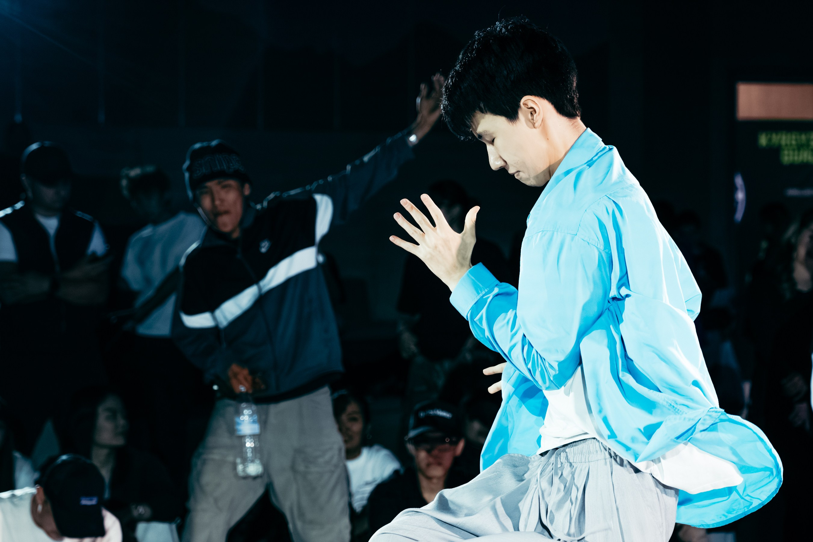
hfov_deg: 23.0
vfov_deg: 15.5
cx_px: 563
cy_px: 270
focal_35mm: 88
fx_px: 1985
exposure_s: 1/800
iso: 3200
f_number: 2.8
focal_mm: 55
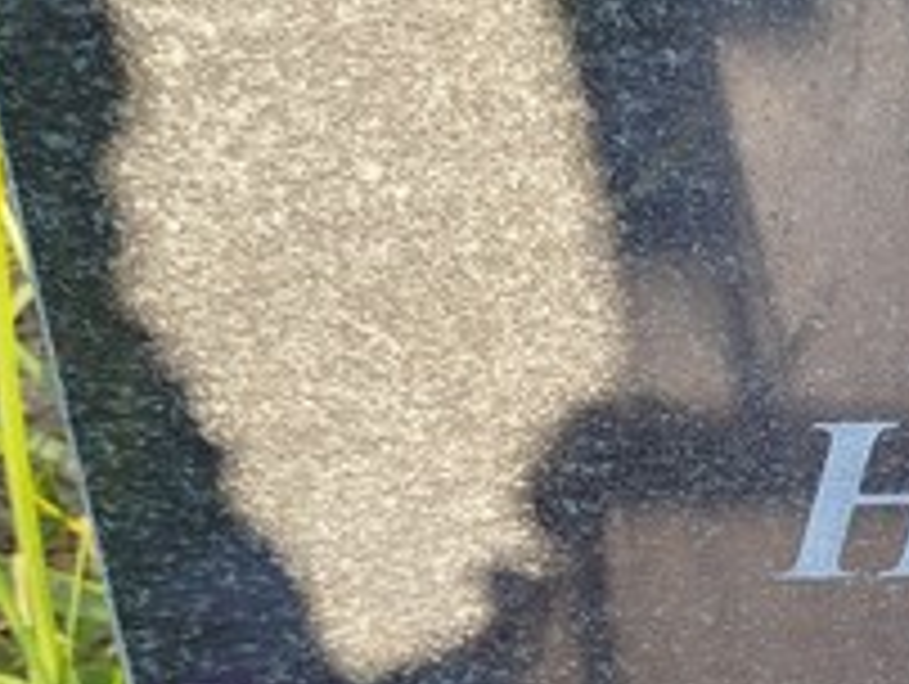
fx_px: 2498
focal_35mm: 95
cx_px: 1120
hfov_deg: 19.3
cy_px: 482
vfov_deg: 15.5
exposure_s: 1/194
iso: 50
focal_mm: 5.31
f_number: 1.7
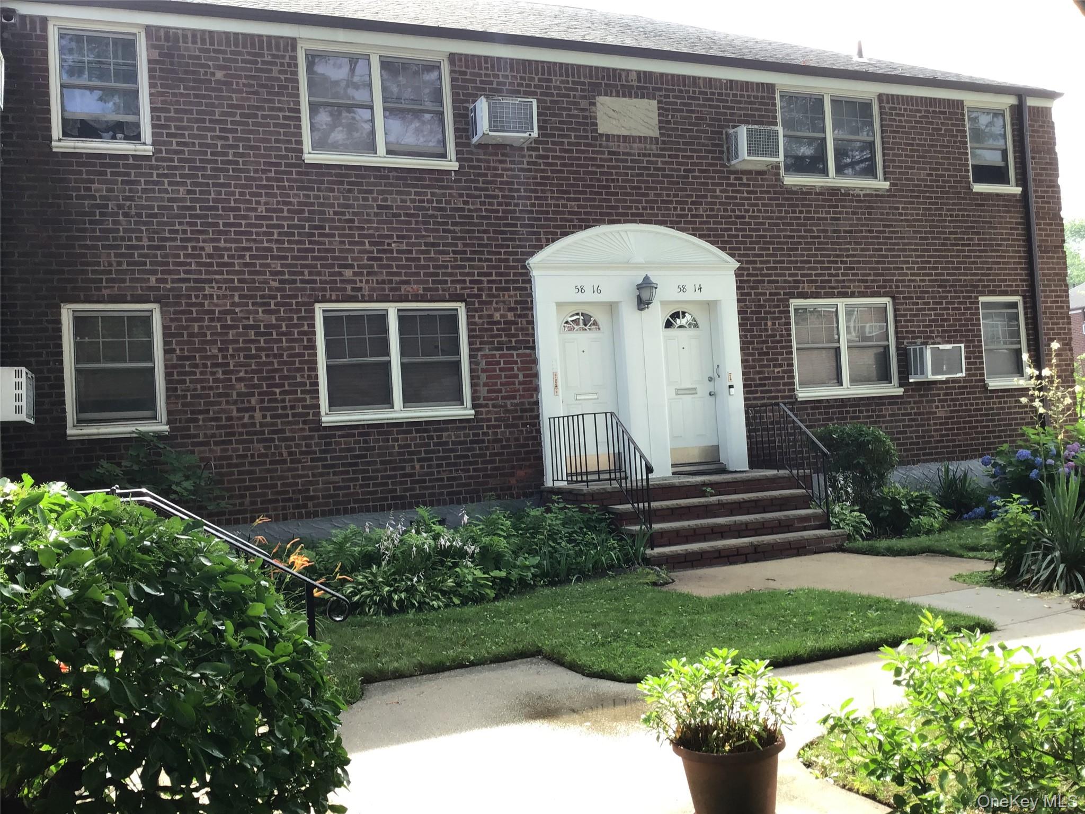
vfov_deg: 45.4
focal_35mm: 31
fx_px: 972
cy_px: 407
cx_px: 542
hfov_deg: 58.4
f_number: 2.4
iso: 25
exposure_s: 1/138
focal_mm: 3.3
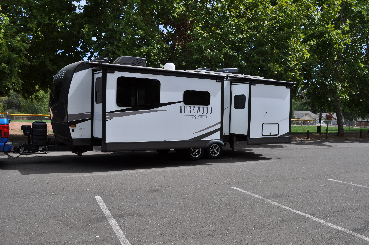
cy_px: 122
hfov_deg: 57.3
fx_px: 338
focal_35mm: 33
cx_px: 184
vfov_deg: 39.9
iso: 200
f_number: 8
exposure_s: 1/500
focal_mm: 22
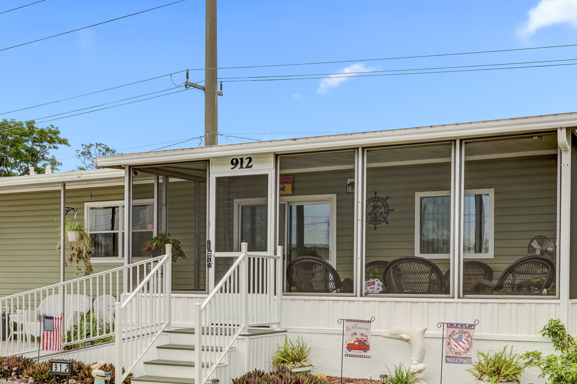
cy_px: 277
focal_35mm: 50
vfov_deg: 26.7
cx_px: 243
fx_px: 801
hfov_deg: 39.5
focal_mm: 30
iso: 400
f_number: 8
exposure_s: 1/1000
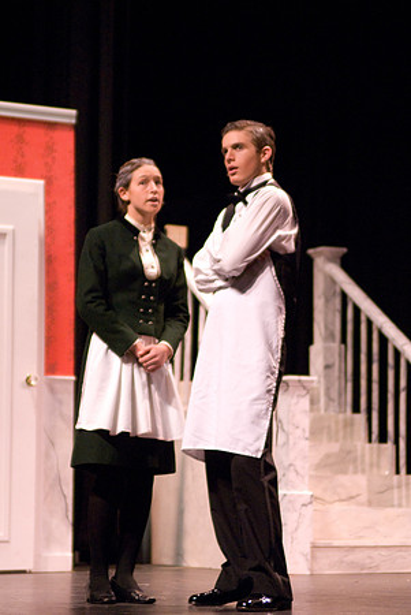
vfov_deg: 17.0
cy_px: 308
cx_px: 206
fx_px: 2050
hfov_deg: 11.4
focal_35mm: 120
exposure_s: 1/125
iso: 1600
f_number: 2.8
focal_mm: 80
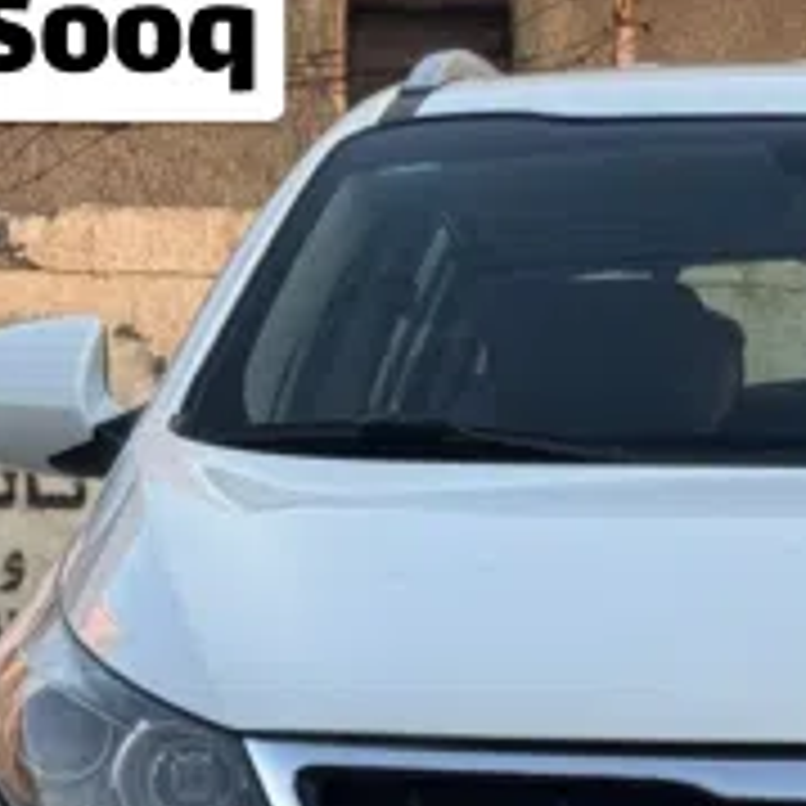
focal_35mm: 152
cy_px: 770
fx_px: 4004
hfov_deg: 11.3
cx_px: 964
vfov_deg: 11.4
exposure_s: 1/372
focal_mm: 6.76
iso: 64
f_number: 1.78
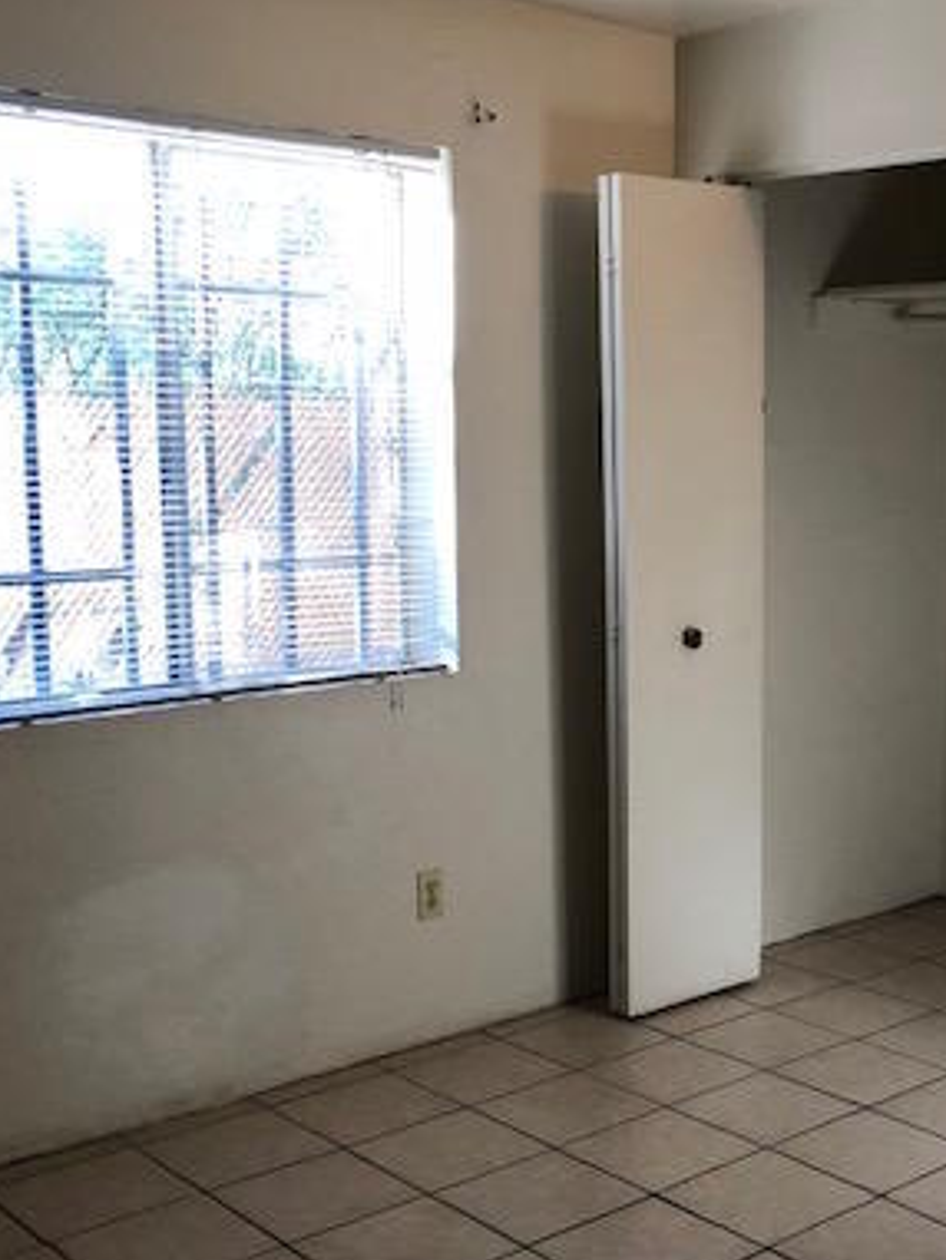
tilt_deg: -8.6
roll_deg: -1.0
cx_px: 724
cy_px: 731
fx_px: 1712
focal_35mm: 47
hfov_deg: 30.3
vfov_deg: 40.3
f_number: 1.8
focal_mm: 3.99
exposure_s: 1/30
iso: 32
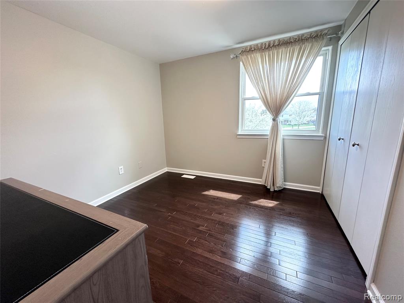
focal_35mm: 14
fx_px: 163
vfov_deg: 85.7
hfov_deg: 102.1
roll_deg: +1.1
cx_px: 202
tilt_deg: -11.8
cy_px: 152
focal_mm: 2.22
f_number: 2.2
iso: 160
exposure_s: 1/120
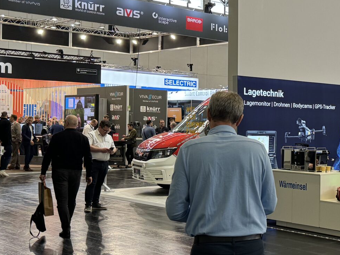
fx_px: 619
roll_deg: -0.7
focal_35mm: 63
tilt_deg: +0.0
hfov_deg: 29.0
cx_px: 331
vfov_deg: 23.3
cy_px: 121
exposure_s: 1/100
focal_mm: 6.86
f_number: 1.78
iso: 160
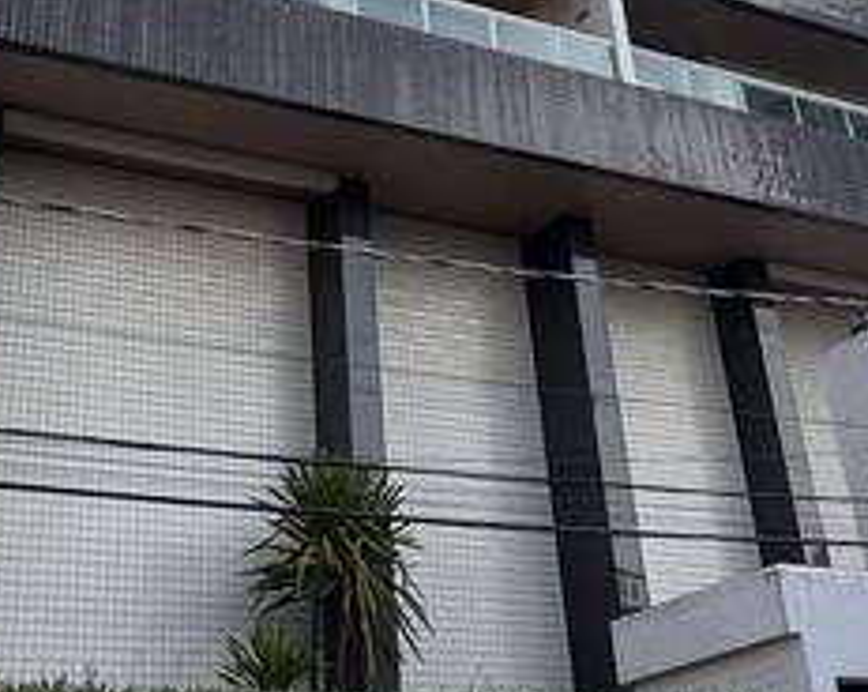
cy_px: -354
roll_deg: +6.8
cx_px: 383
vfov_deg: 20.3
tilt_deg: +40.5
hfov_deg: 29.6
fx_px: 1641
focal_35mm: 64
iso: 40
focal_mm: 2.22
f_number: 2.2
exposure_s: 1/325
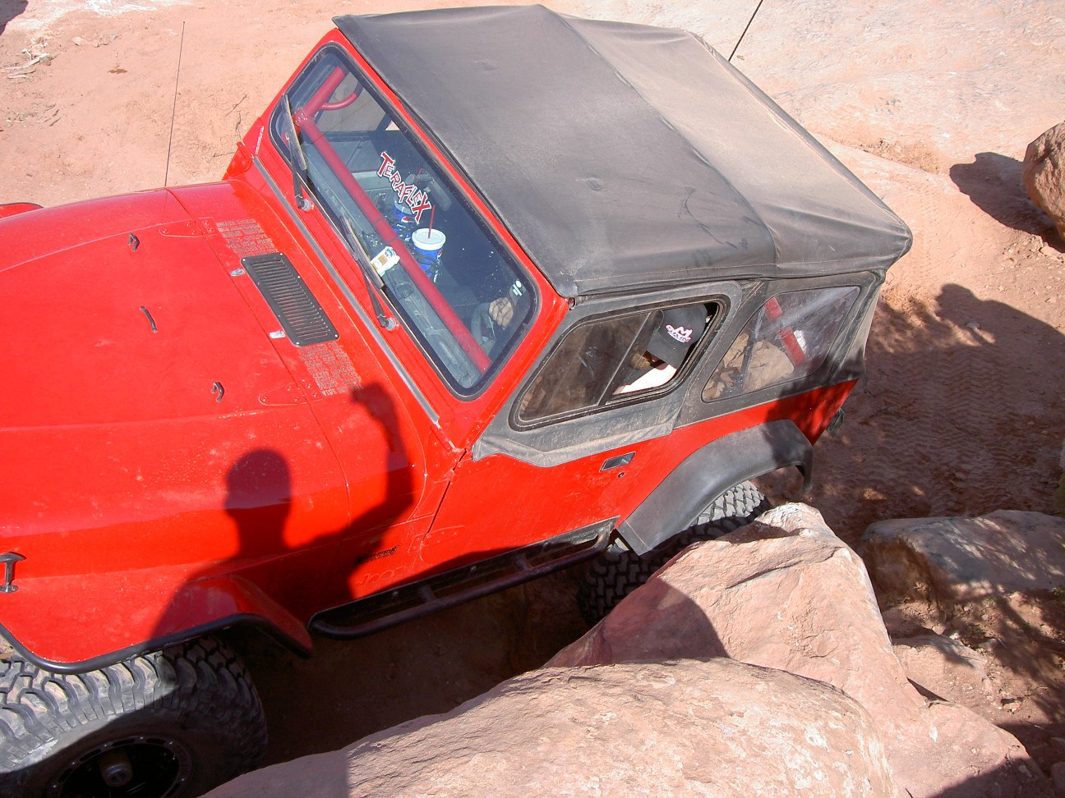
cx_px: 532
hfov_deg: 47.9
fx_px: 1200
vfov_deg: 36.8
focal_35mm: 39
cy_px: 399
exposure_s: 1/250
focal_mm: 8
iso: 100
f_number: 4.7
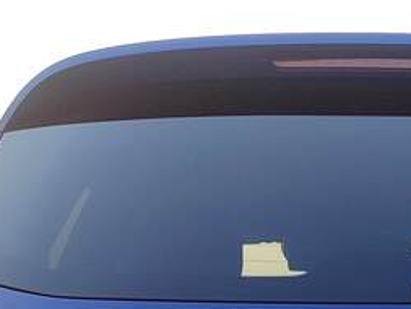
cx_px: 380
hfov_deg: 19.1
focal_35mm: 101
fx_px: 1200
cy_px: 481
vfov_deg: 13.7
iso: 73
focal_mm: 5.95
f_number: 1.89
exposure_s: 1/100
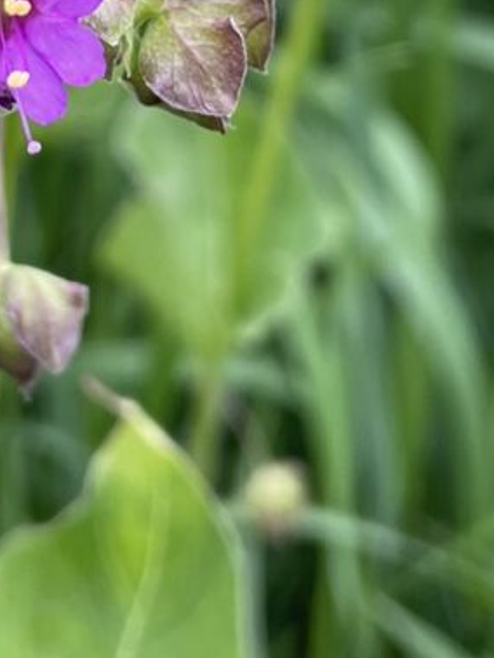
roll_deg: -3.2
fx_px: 2091
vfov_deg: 17.1
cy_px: -122
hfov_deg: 13.4
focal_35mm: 110
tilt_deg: -23.6
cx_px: 103
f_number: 1.6
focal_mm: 4.2
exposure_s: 1/121
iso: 64
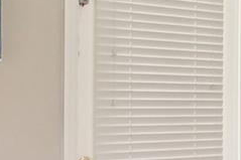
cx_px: 593
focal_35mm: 107
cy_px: 95
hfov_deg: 13.5
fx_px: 716
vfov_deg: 12.8
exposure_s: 1/20
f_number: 8
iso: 400
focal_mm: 16
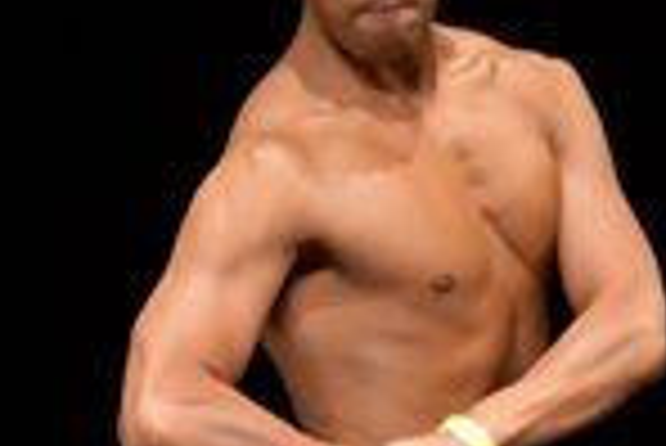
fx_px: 26166
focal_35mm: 1413
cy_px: 712
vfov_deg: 1.0
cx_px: 358
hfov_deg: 1.5
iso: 3200
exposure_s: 1/400
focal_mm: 180
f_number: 5.6
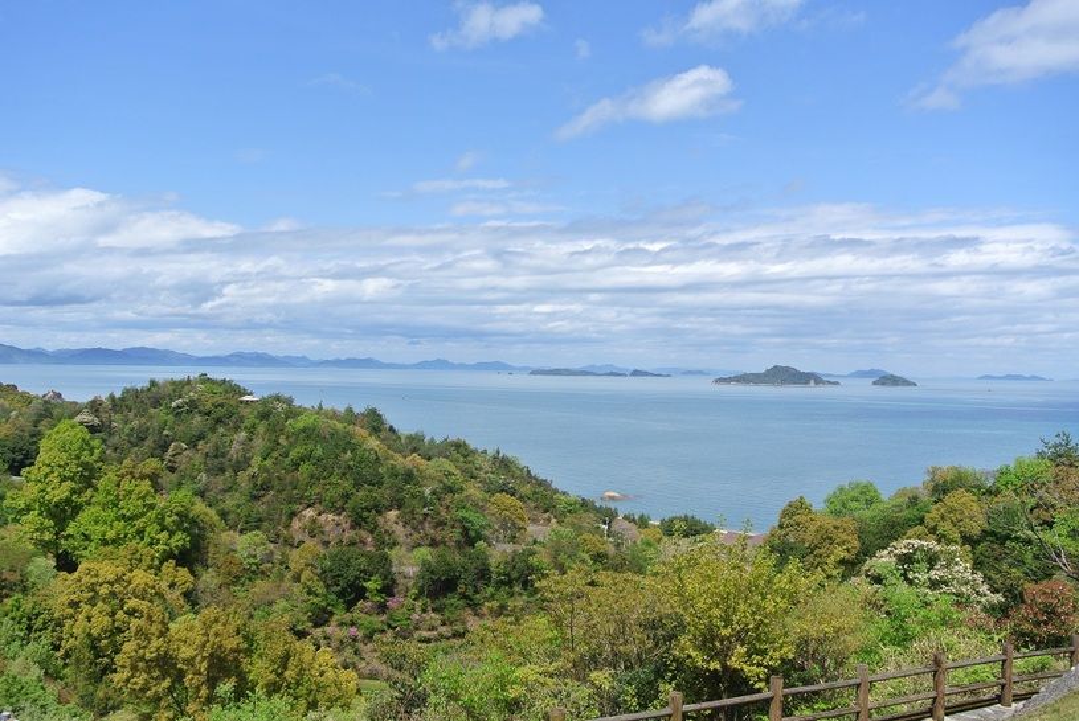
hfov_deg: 60.2
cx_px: 540
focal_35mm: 31
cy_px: 360
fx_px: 930
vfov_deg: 42.4
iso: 100
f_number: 5
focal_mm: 11.8
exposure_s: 1/800
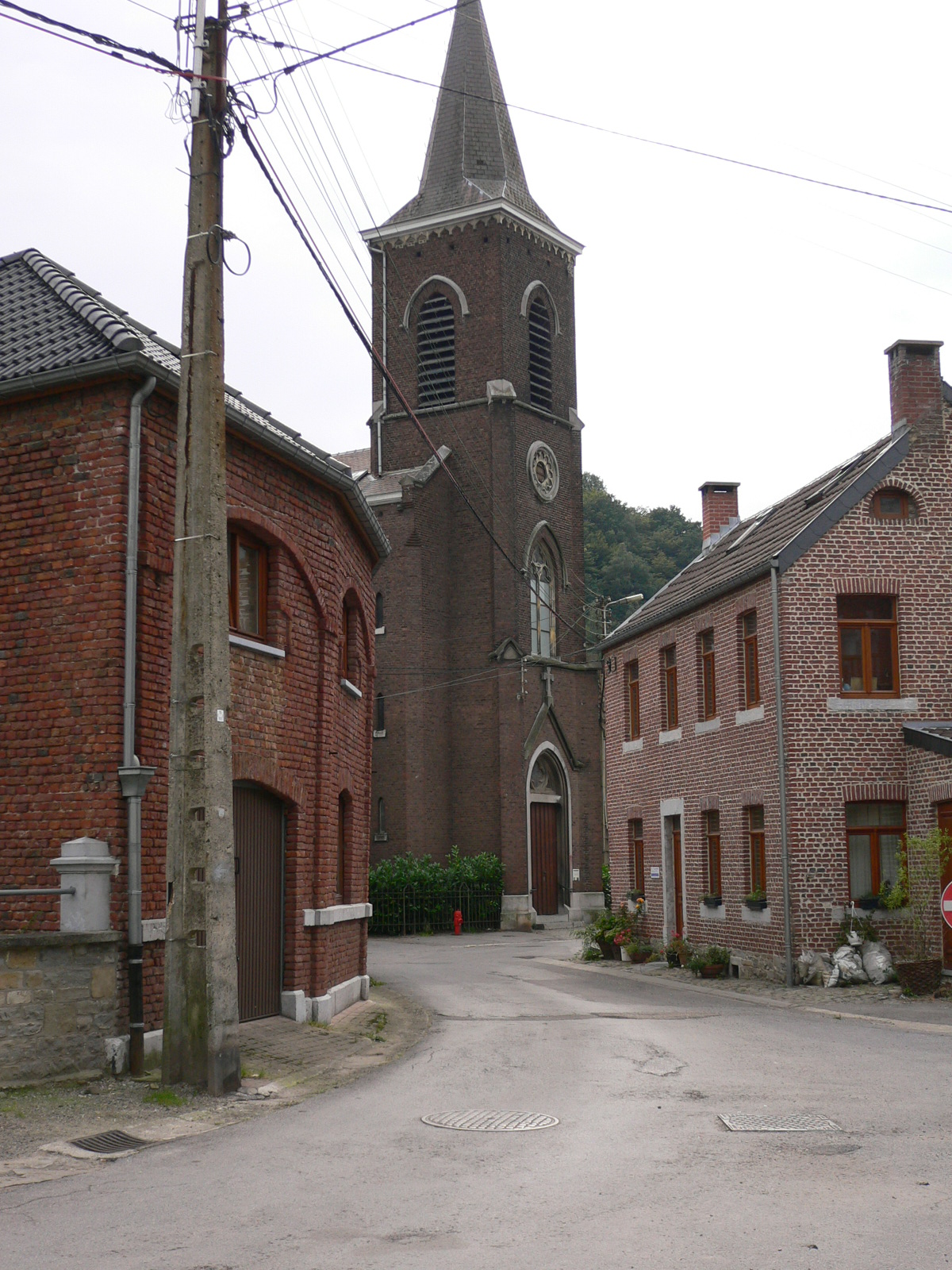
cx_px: 476
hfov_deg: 28.6
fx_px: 1870
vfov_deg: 37.5
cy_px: 635
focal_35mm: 51
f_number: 3.4
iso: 80
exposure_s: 1/400
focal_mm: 8.5
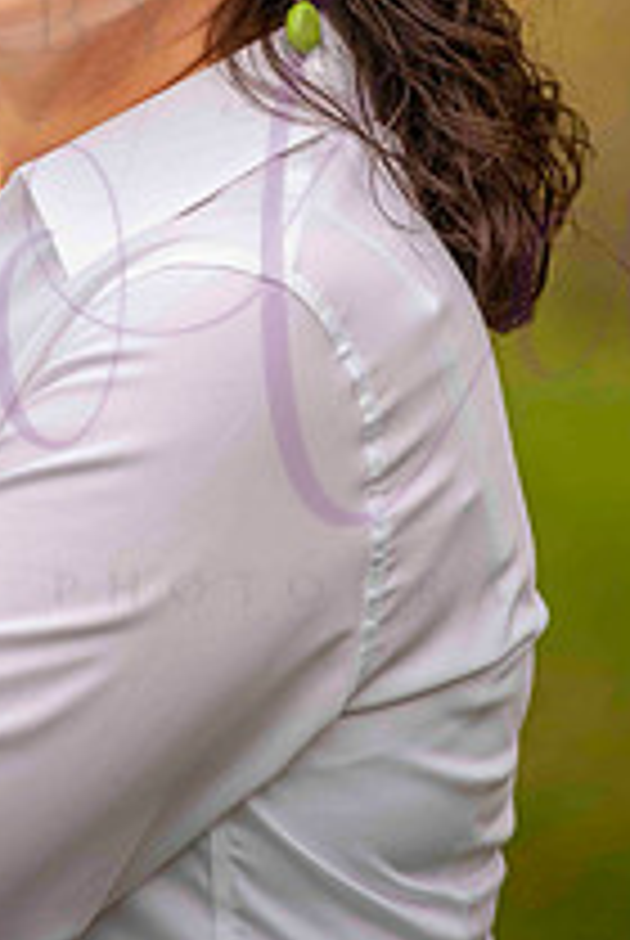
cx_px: 171
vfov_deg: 7.1
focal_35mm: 290
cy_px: 13
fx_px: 7587
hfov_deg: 4.8
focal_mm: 135
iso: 1000
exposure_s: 1/800
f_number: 5.6
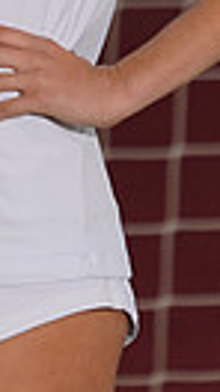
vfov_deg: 1.4
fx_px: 16365
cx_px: -117
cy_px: -169
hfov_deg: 0.8
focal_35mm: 1574
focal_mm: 342
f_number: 5.6
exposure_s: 1/200
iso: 320
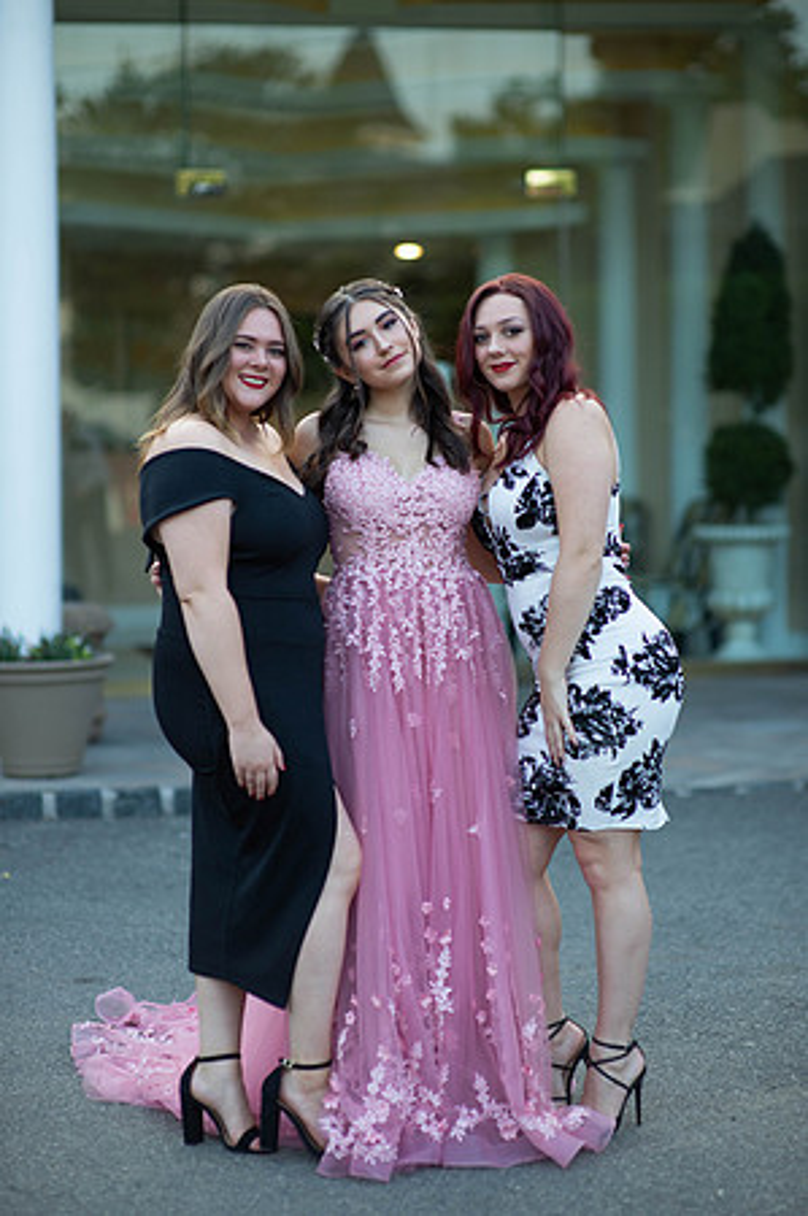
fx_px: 2868
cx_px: 404
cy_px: 608
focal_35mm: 85
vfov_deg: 23.9
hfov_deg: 16.0
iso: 250
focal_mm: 85
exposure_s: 1/800
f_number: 2
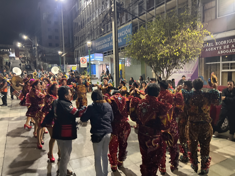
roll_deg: +1.4
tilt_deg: -2.6
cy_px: 88
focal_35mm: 26
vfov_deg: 53.1
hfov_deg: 67.3
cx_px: 118
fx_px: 177
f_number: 1.5
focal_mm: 5.7
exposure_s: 1/33
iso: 500
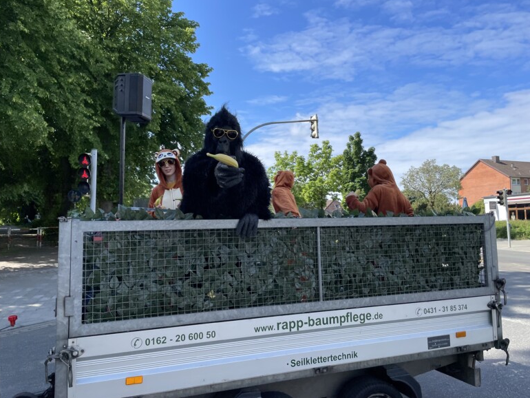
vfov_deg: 51.4
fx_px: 414
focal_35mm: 27
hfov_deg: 65.3
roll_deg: +1.4
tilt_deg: +6.8
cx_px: 266
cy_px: 193
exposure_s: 1/2092
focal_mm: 4.2
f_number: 1.6
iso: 32
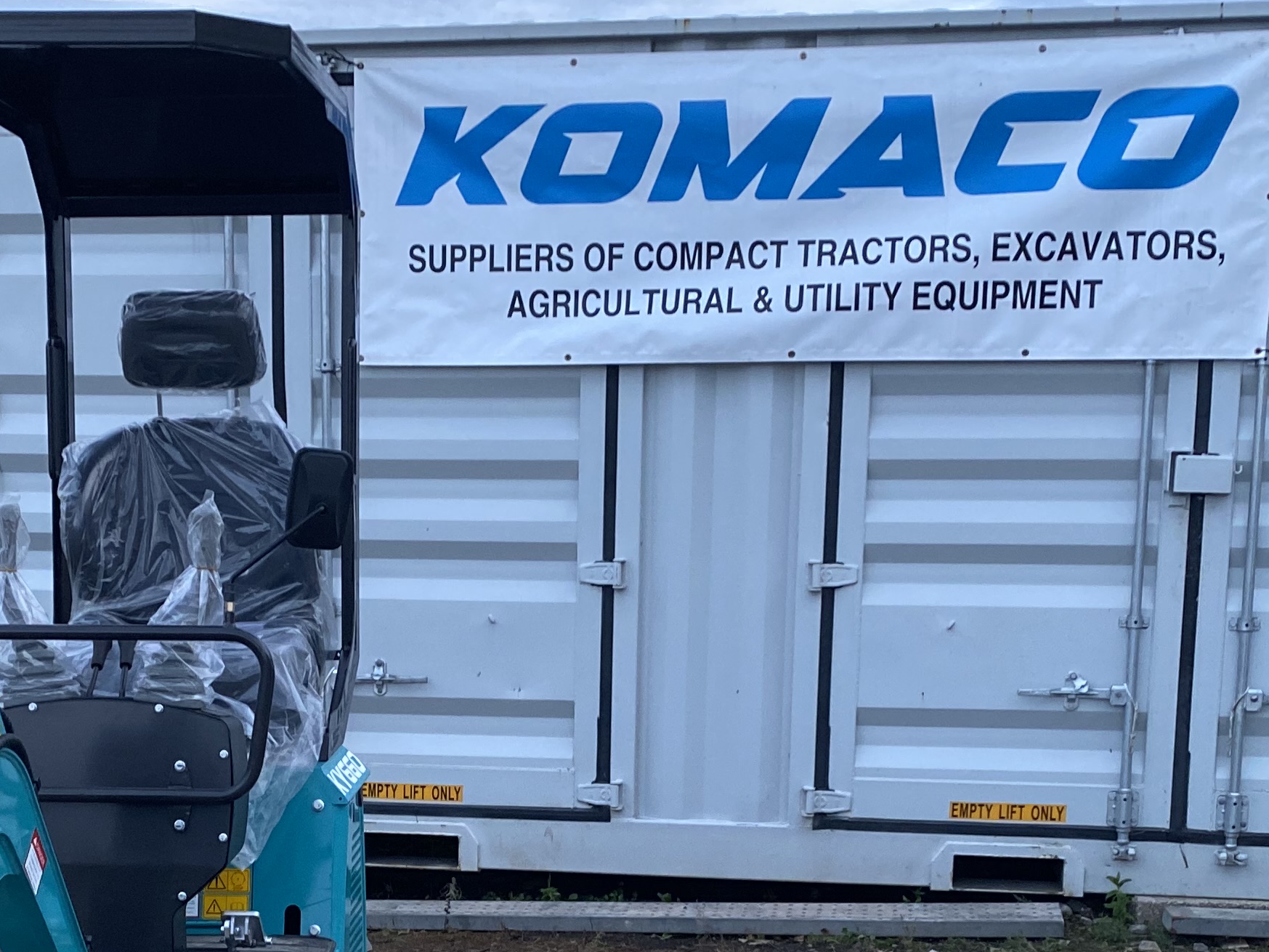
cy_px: 871
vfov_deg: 23.7
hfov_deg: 32.0
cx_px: 459
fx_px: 2199
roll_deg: +0.1
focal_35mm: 60
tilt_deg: -11.0
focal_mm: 4.25
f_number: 1.8
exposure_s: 1/60
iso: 125
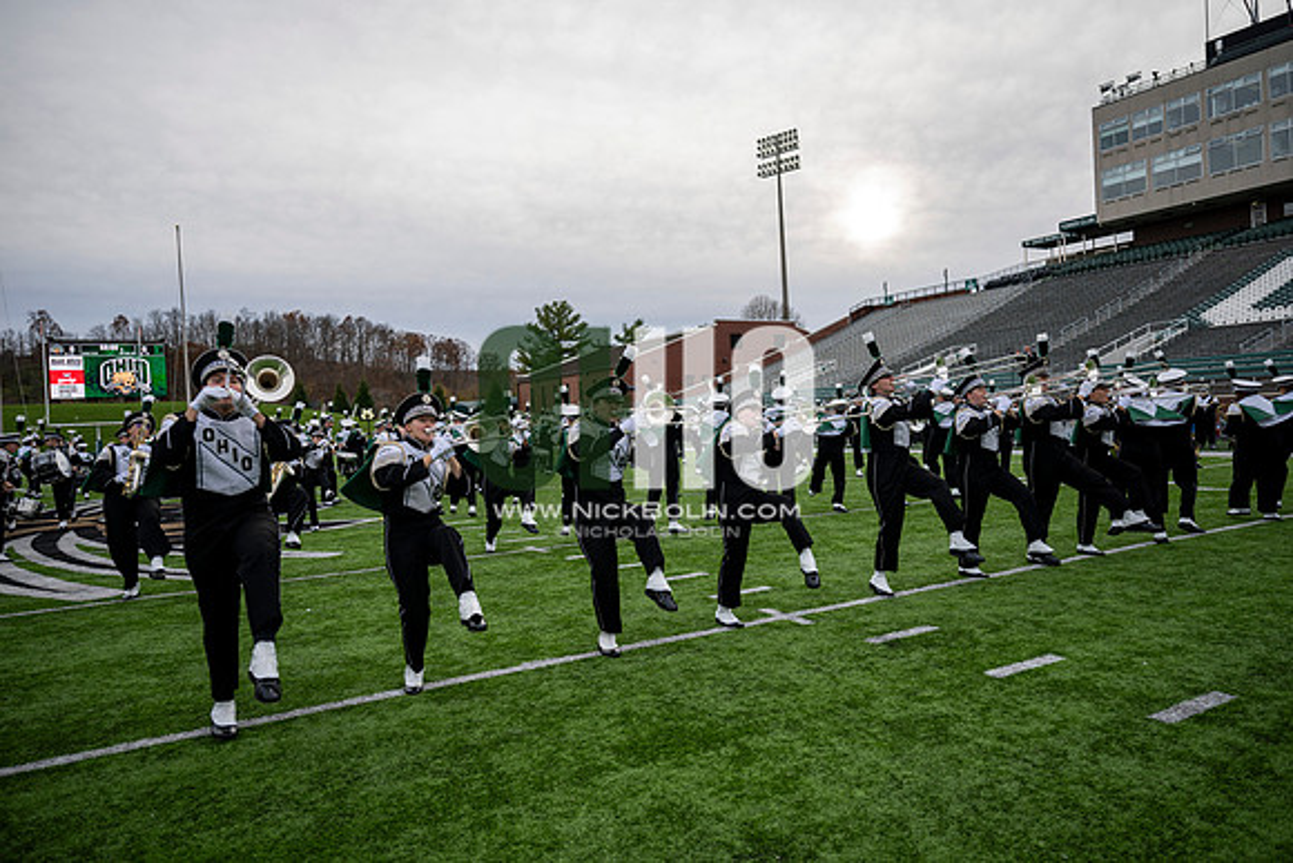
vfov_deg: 53.2
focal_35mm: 24
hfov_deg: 73.7
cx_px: 646
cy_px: 432
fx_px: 862
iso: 125
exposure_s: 1/500
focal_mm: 24
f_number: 2.8
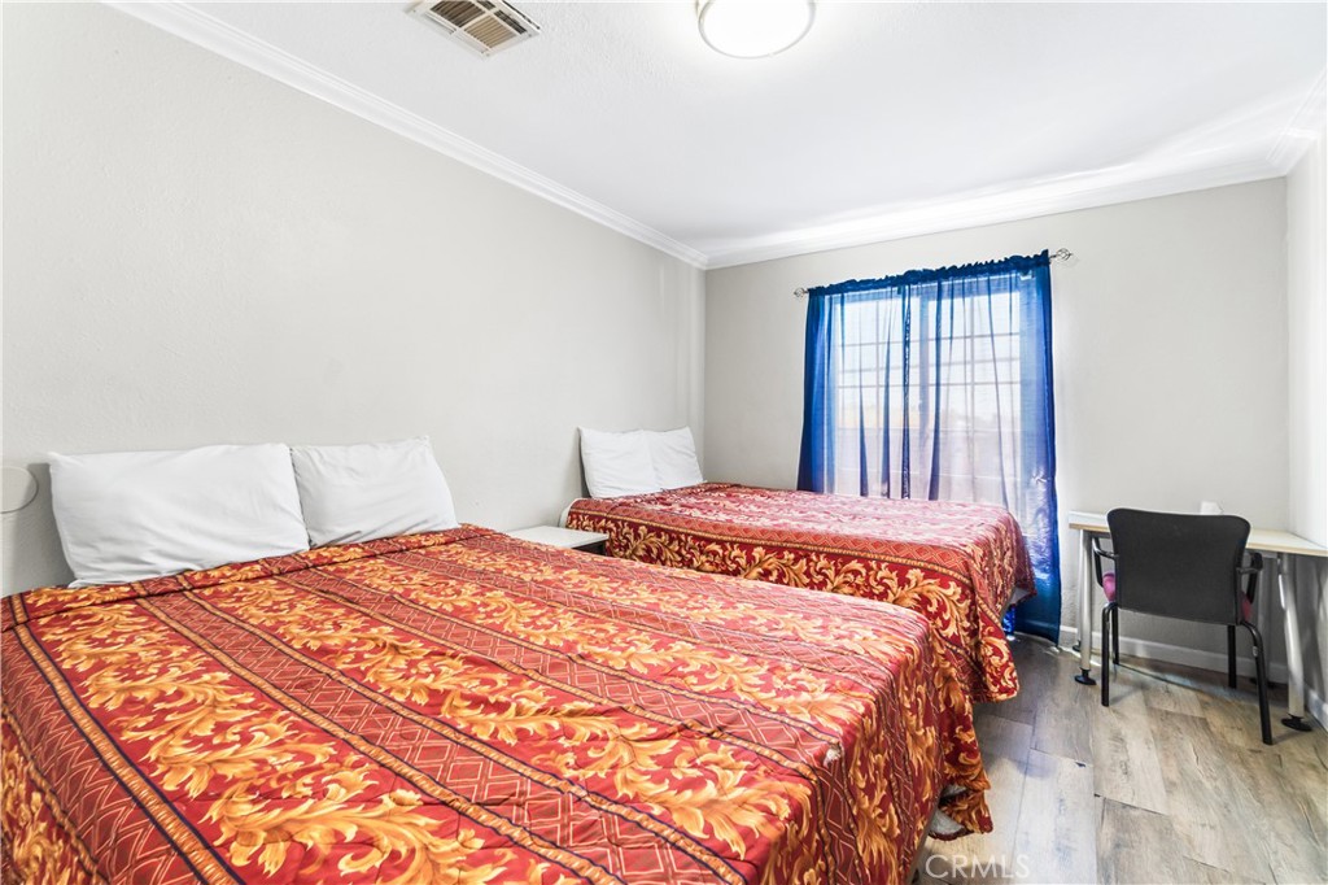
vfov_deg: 77.3
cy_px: 442
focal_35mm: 15
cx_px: 664
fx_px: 553
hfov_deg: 100.4
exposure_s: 1/5
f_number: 7.1
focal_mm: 10
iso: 320
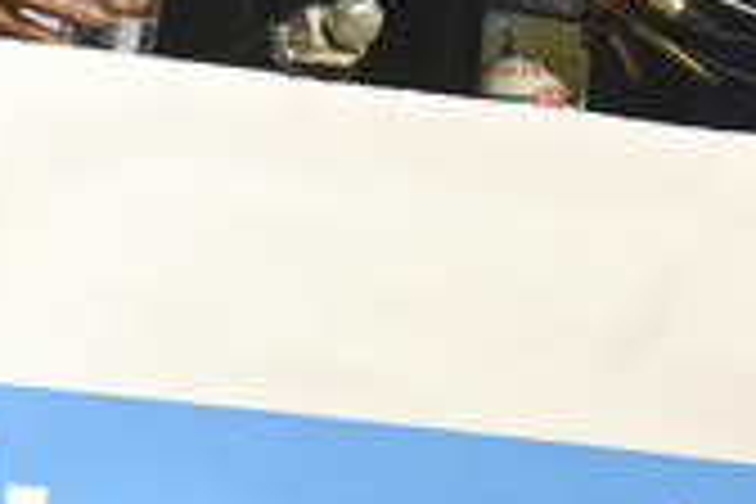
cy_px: -140
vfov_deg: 1.9
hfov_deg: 2.8
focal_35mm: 726
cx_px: 488
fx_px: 15245
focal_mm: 270
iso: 12800
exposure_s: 1/320
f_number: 7.1
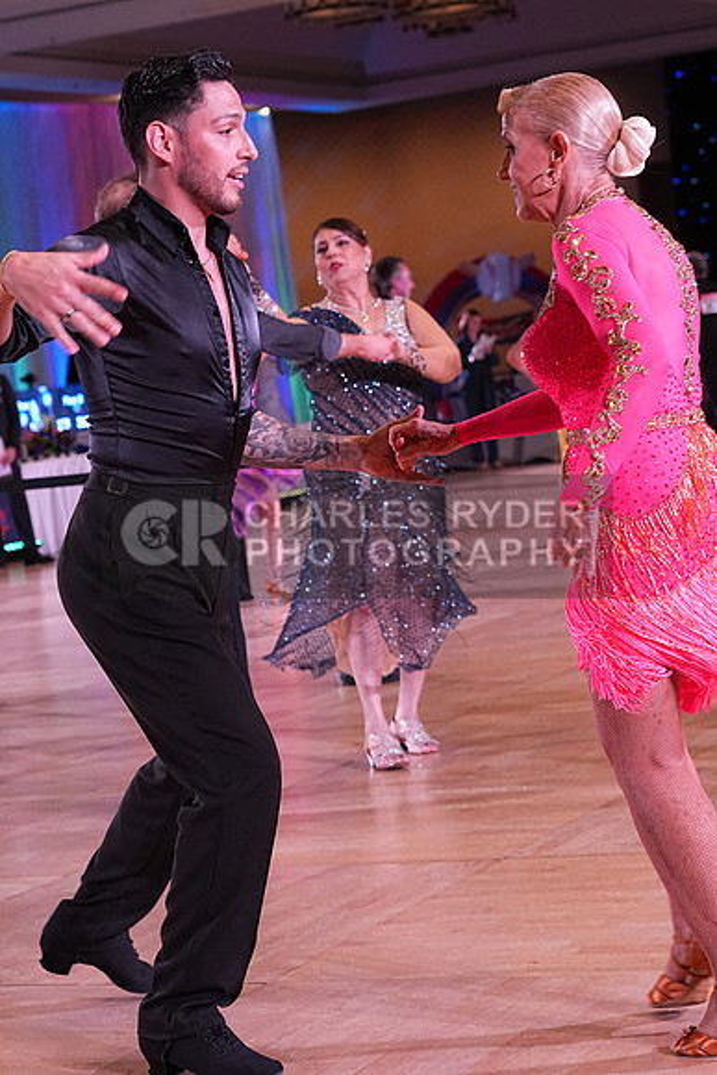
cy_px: 538
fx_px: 2687
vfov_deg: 22.6
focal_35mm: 90
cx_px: 358
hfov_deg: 15.2
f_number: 5
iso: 3200
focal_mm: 60
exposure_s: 1/400
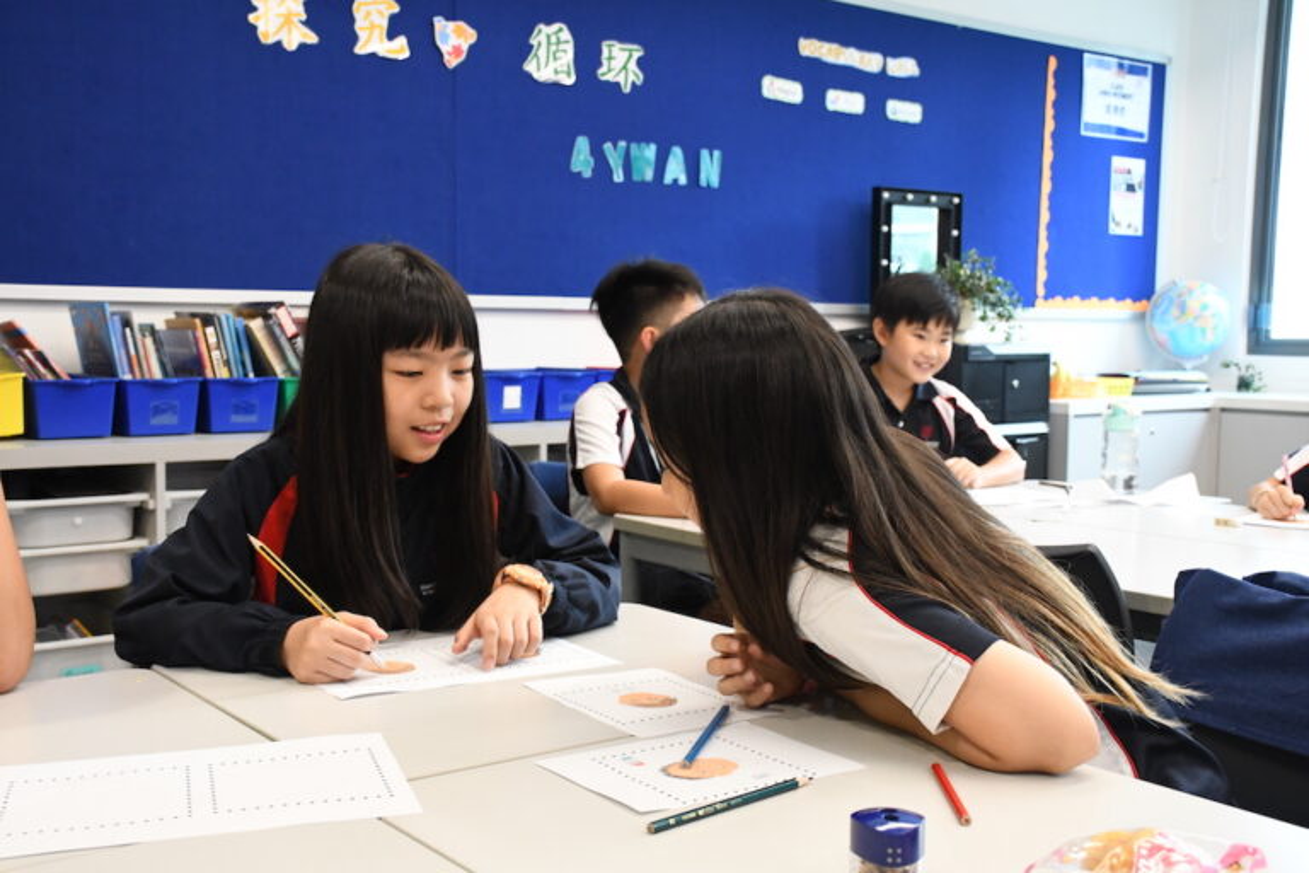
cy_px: 436
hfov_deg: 49.6
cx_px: 654
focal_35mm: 39
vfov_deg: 34.2
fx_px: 1418
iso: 3200
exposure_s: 1/160
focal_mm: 26
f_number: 6.3
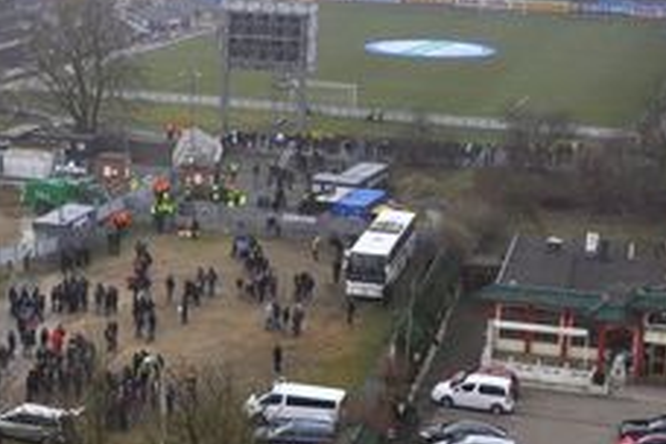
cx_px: 123
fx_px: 1387
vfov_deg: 18.2
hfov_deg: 26.4
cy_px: 231
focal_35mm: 75
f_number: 7.1
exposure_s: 1/200
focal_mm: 20
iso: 200
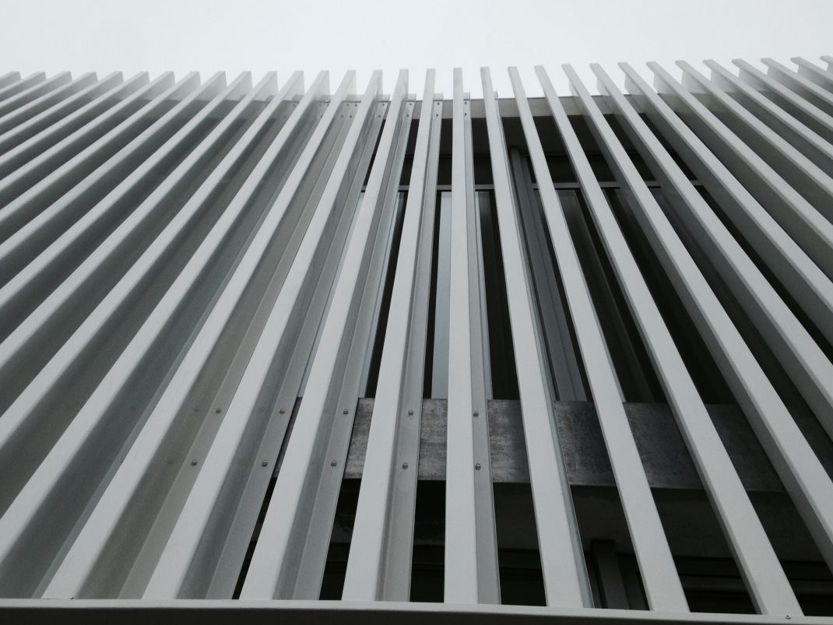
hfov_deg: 50.1
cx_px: 386
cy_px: 322
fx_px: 891
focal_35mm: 37
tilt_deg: +61.7
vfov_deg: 38.7
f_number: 2.4
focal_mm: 4.12
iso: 50
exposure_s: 1/775
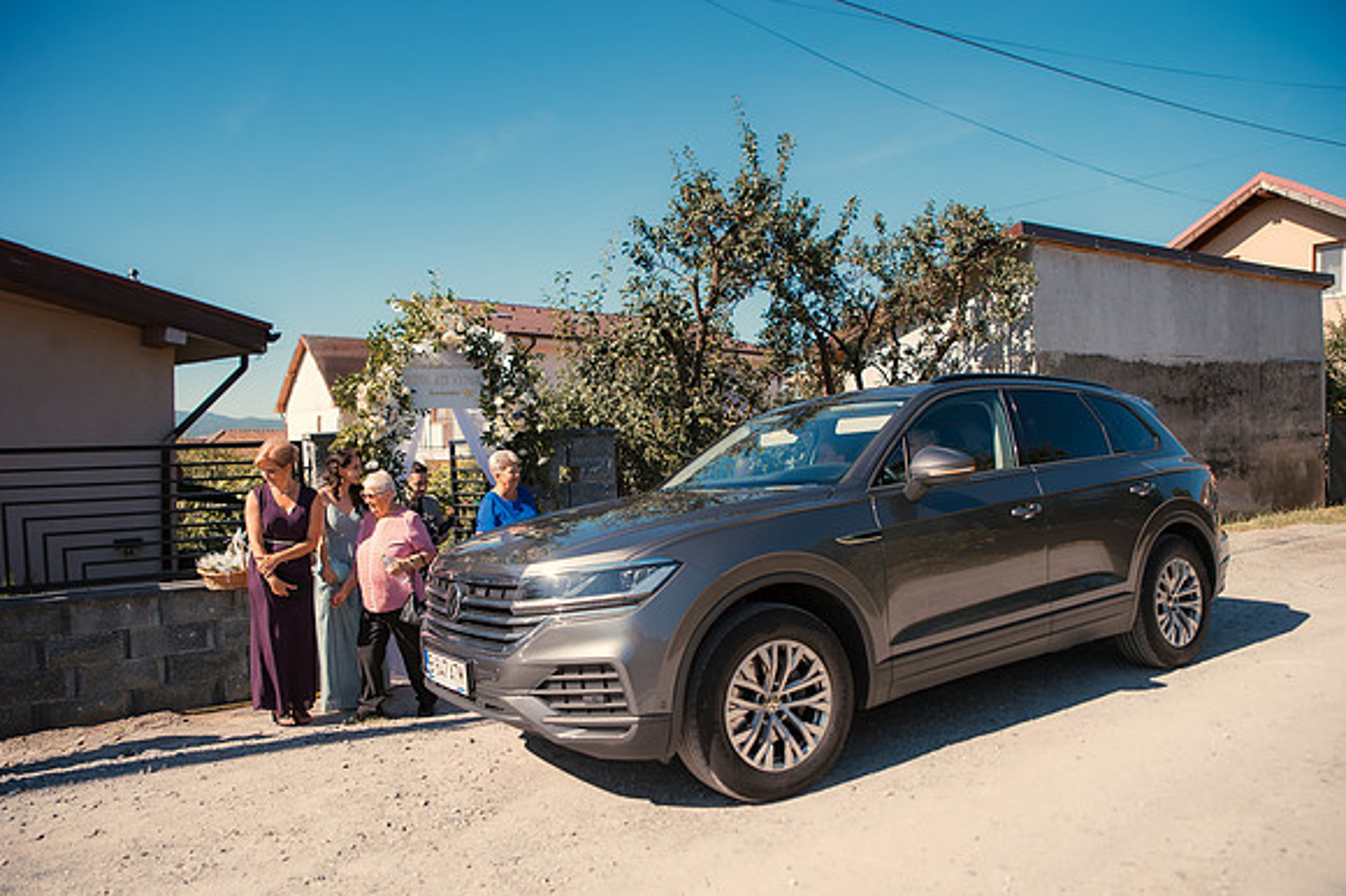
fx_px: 897
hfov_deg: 73.8
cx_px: 673
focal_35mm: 24
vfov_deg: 53.1
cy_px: 448
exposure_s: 1/500
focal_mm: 24
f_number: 3.5
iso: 100
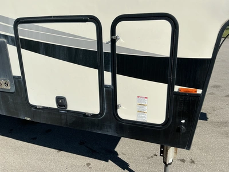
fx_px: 185
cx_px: 114
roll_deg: -0.3
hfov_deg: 63.4
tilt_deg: -17.1
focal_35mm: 28
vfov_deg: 49.7
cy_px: 86
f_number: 1.8
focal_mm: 3
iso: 25
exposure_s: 1/2538
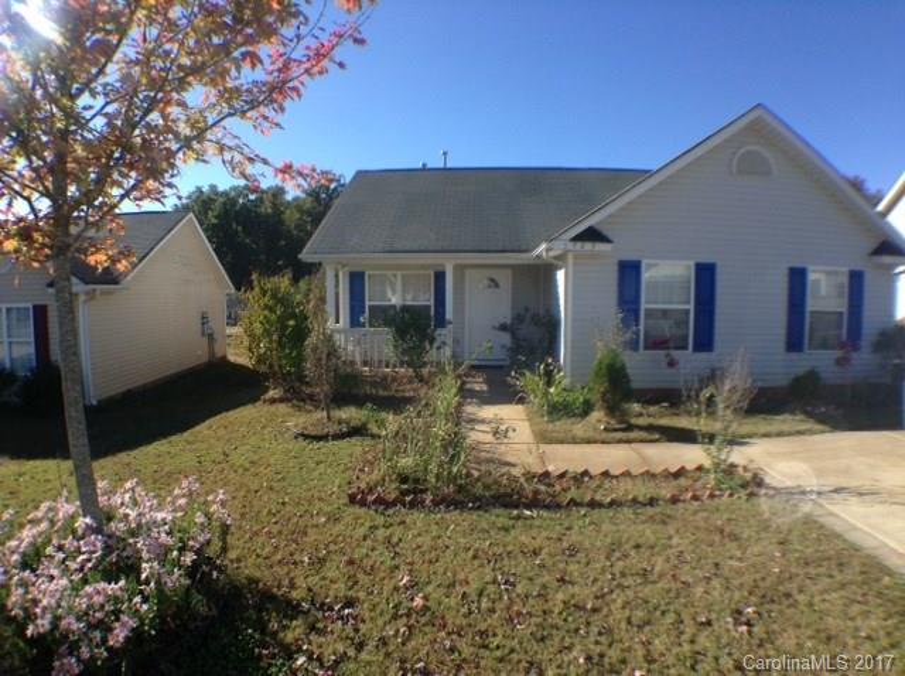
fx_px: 861
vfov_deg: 42.8
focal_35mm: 33
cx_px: 452
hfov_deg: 55.4
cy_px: 338
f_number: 2.4
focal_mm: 3.3
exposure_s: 1/644
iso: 25
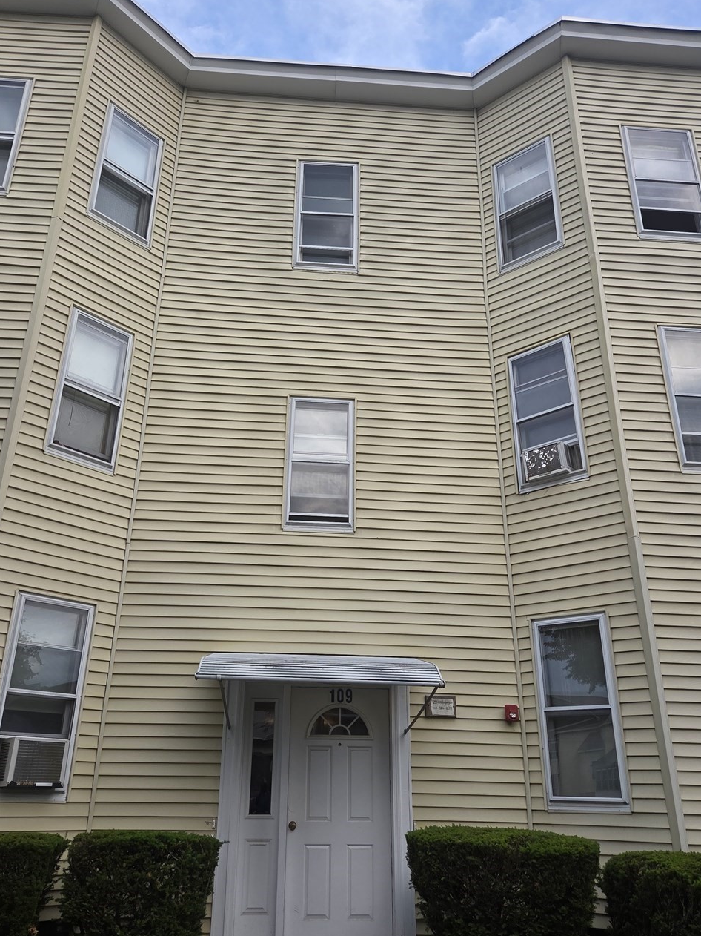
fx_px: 756
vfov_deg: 63.5
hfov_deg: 49.7
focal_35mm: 28
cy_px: 465
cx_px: 329
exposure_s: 1/696
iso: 80
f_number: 1.8
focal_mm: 5.4
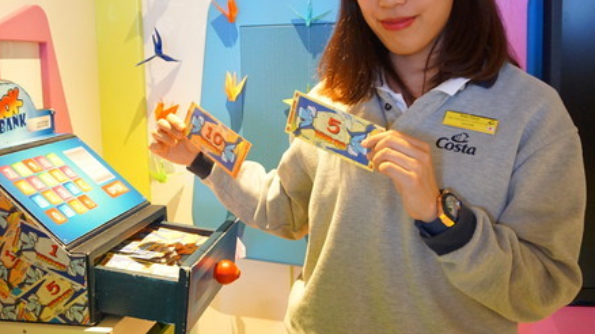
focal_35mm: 43
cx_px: 264
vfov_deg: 27.7
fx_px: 678
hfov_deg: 47.3
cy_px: 143
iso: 3200
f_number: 4
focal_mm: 20
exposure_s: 1/50
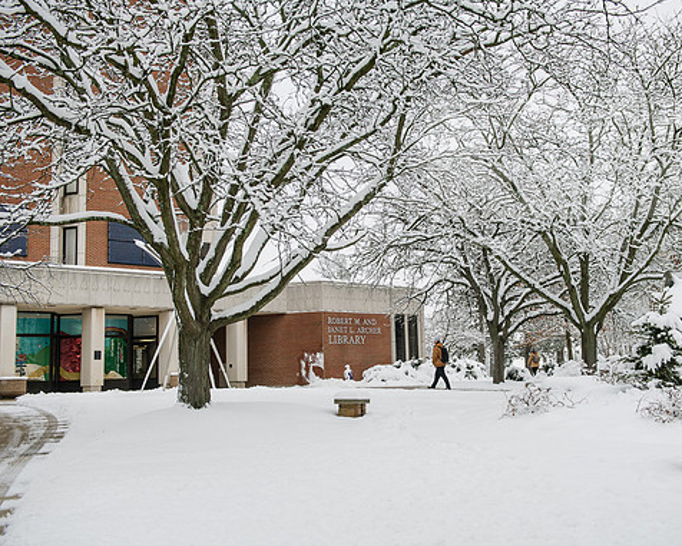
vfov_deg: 37.3
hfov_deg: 45.7
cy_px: 272
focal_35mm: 40
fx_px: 808
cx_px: 384
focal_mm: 35
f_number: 4
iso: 320
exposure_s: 1/320
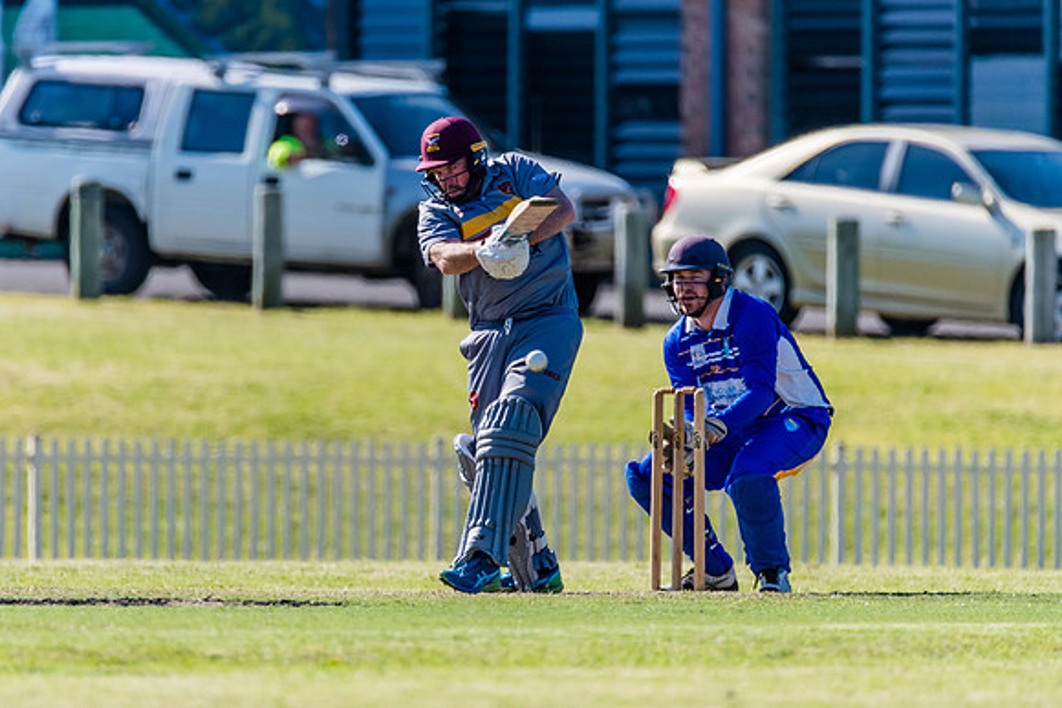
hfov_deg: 2.9
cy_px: 367
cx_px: 423
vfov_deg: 1.9
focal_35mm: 723
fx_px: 21324
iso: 640
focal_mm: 600
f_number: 6.3
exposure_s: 1/2000
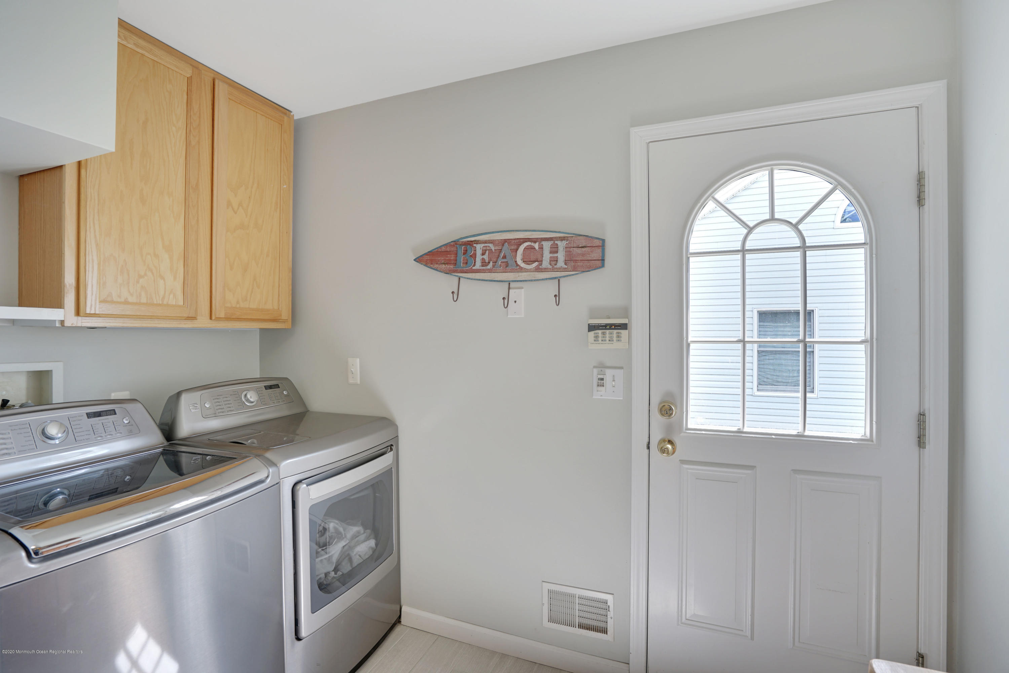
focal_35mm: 16
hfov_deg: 96.7
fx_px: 448
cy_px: 336
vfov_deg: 73.7
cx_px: 504
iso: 200
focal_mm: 16
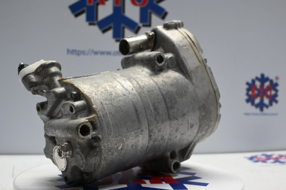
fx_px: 405
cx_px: 143
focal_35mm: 51
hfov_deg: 38.9
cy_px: 95
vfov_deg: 26.5
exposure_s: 1/50
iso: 640
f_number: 5
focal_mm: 34
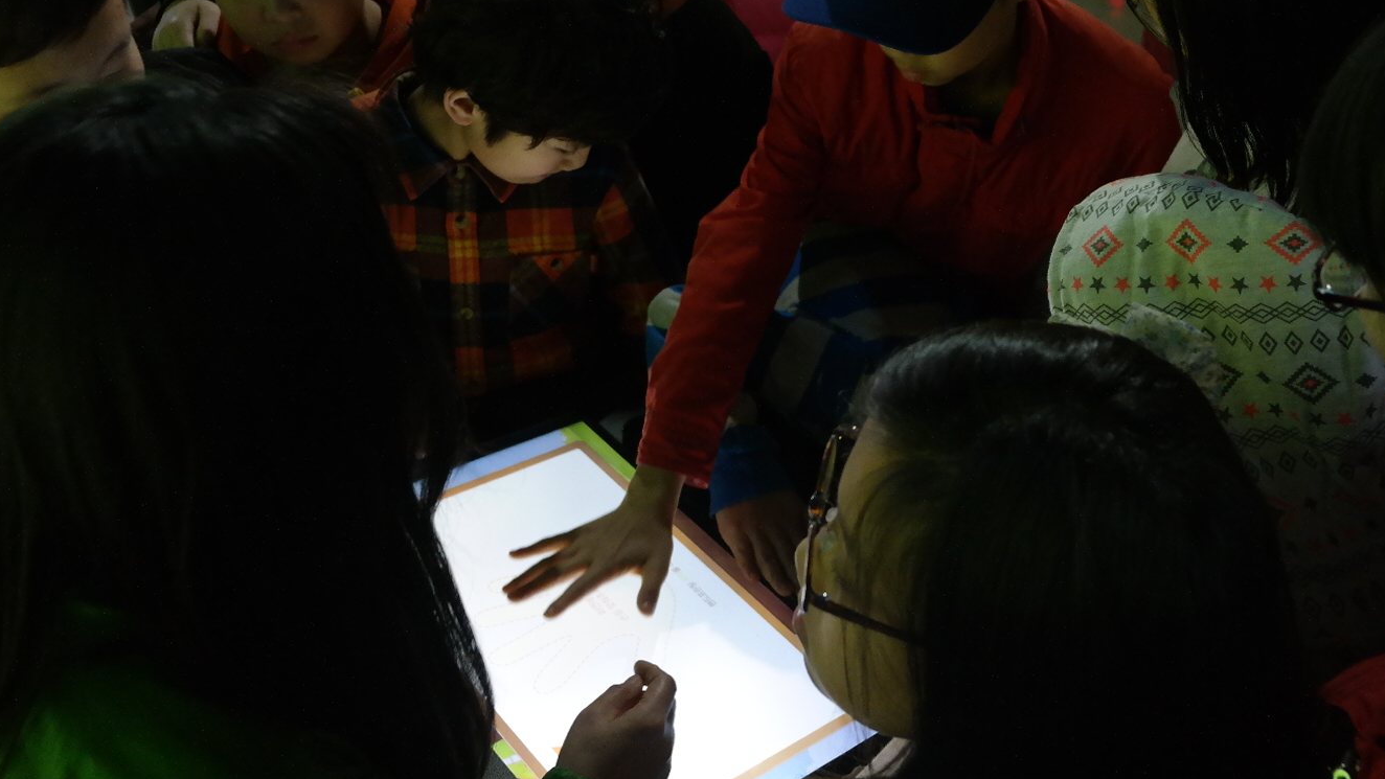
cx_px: 832
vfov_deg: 28.9
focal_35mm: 41
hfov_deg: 49.1
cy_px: 279
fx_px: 1506
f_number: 3.5
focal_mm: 20
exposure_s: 1/40
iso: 1600
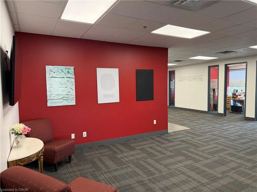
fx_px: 178
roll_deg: +0.8
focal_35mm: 24
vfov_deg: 56.8
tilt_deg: -3.5
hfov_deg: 71.6
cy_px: 96
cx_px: 128
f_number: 1.78
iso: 200
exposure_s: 1/113
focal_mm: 6.76
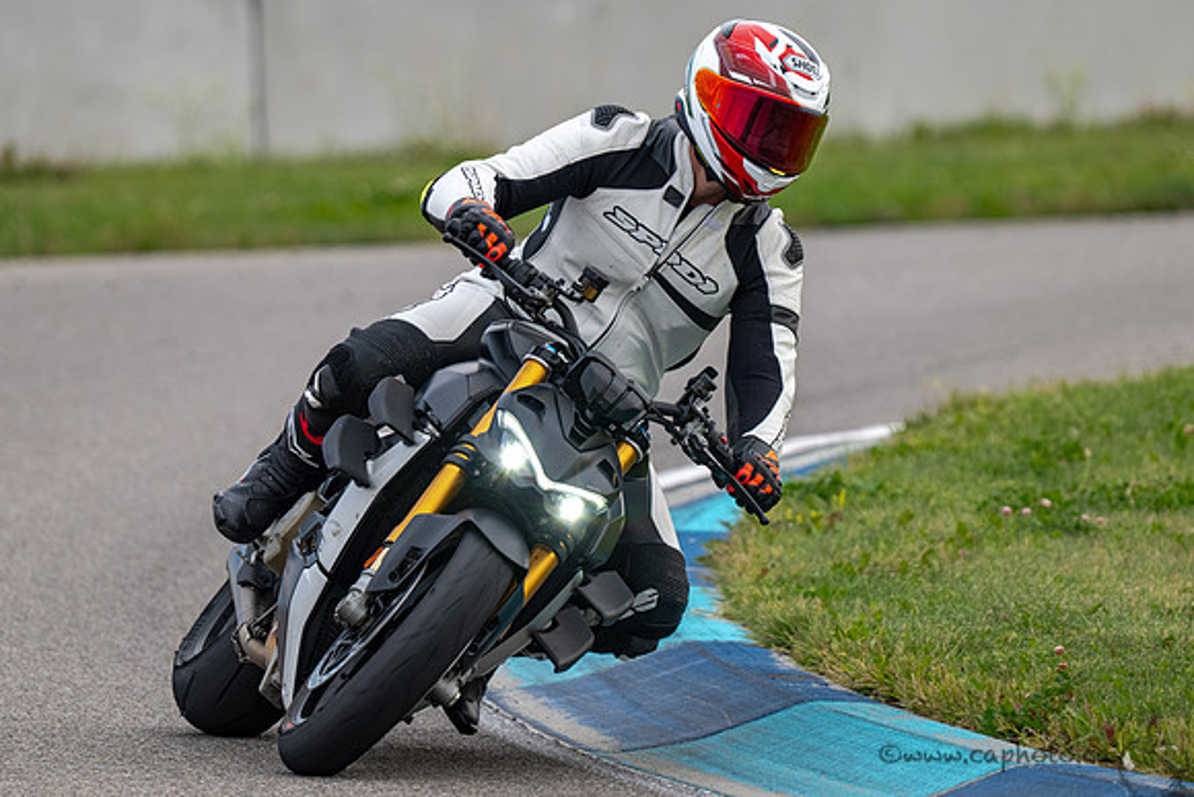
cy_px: 364
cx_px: 468
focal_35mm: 729
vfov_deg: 1.9
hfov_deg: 2.8
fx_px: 24195
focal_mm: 600
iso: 720
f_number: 6.3
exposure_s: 1/1250
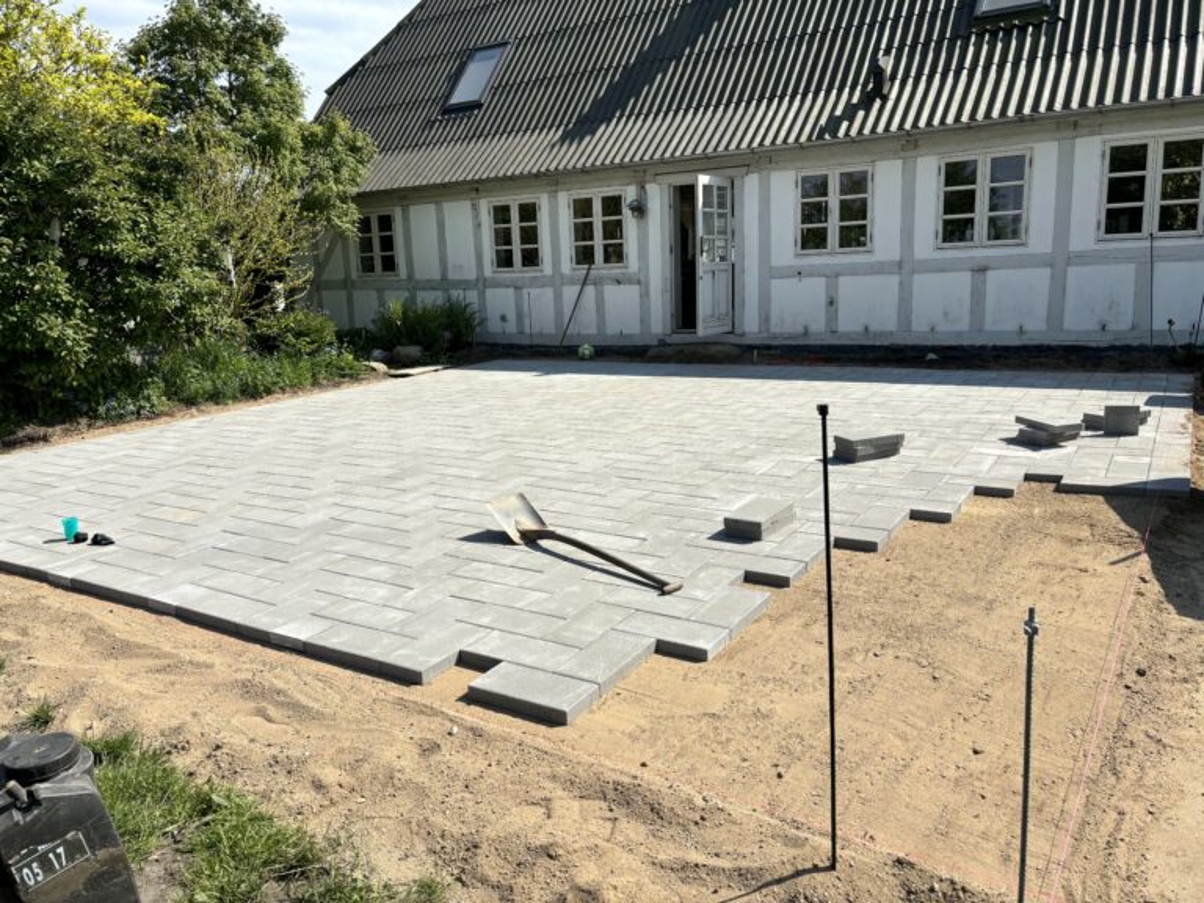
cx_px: 602
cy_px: 452
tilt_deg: -9.9
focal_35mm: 26
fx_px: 904
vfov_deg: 53.1
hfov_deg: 67.3
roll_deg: +2.3
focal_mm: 5.96
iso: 50
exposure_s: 1/4082
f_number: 1.6
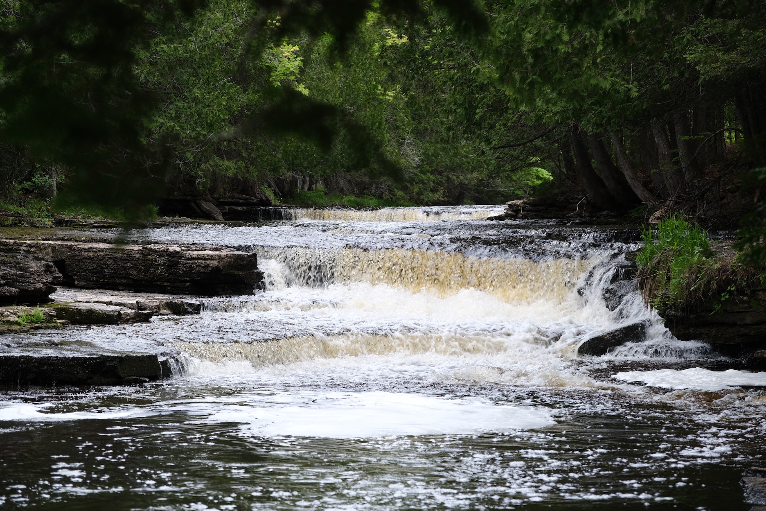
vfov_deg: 12.2
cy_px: 256
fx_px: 2383
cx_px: 383
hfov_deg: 18.3
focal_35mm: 112
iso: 320
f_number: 5.3
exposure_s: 1/110
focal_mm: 74.4
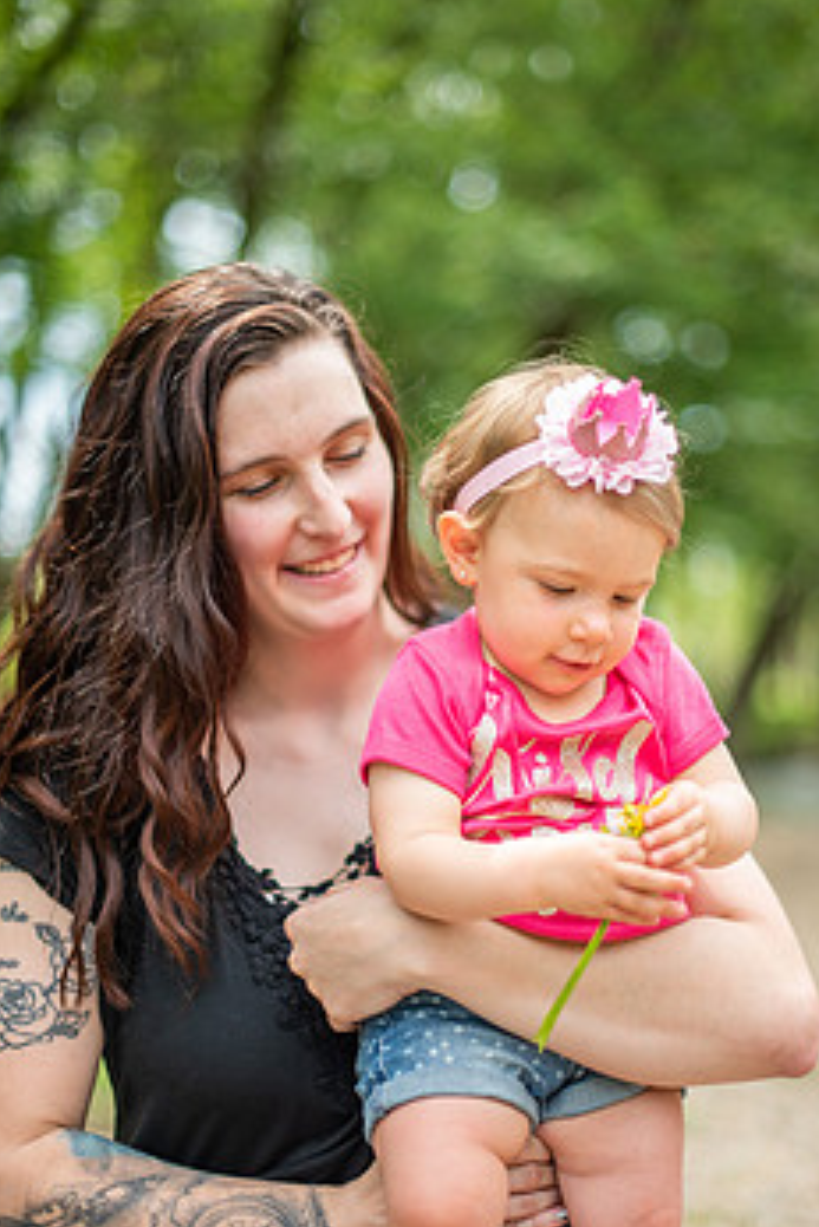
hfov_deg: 20.9
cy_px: 674
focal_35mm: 65
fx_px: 2216
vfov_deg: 30.9
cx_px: 475
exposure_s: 1/3200
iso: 250
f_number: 1.4
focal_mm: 50
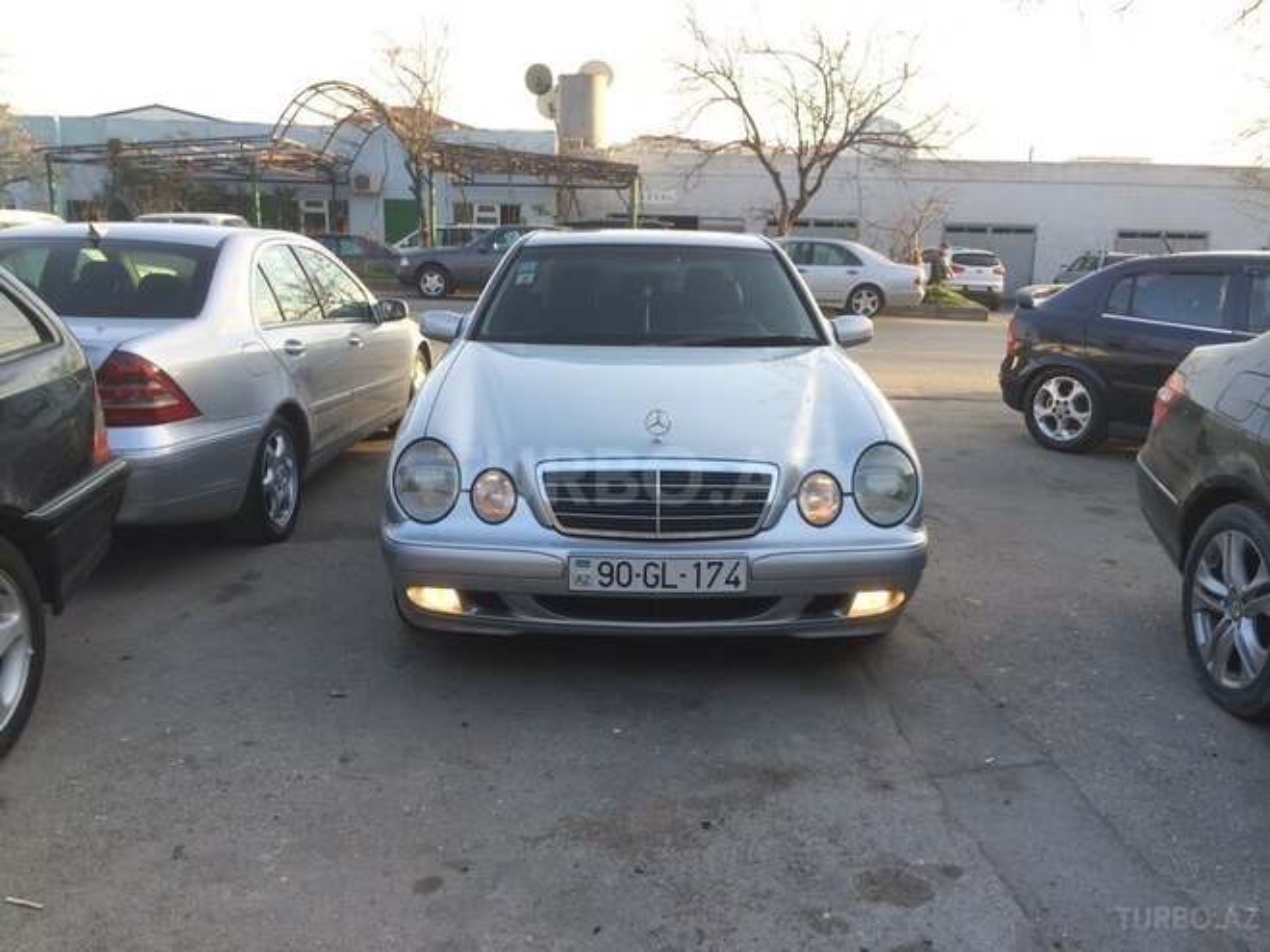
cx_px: 635
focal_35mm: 29
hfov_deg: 61.7
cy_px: 476
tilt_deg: -13.1
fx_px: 1064
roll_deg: -2.2
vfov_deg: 48.2
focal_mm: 4.15
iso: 32
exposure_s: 1/216
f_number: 2.2
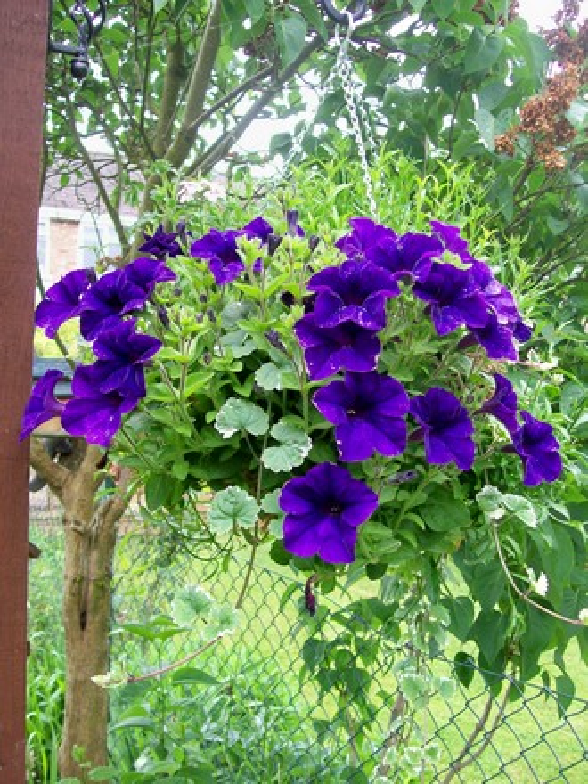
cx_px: 294
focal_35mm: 36
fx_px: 815
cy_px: 392
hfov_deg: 39.7
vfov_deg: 51.4
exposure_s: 1/96.7
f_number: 2.7
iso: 80
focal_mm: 6
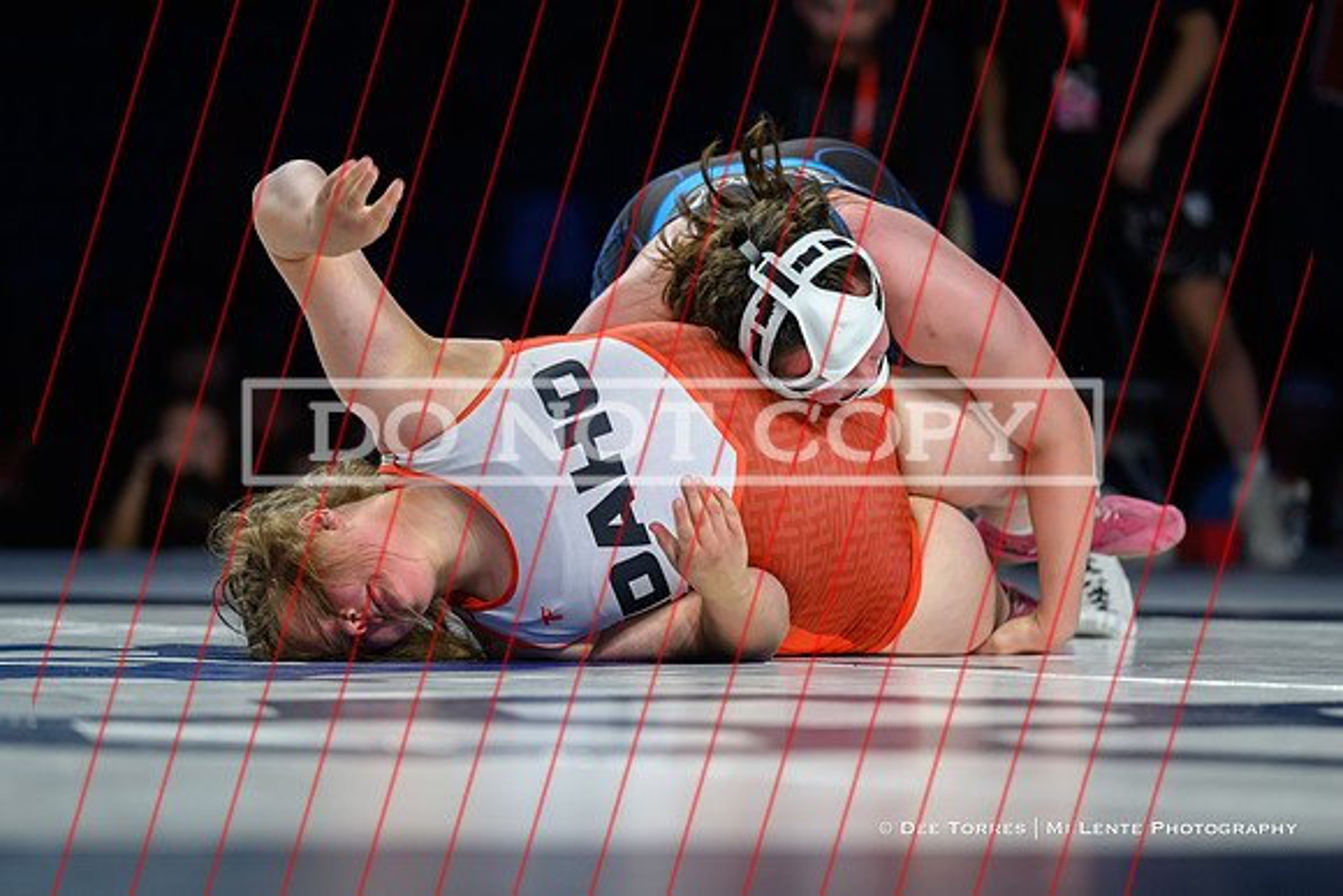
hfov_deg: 9.2
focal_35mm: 225
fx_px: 8385
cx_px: 625
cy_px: 533
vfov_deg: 6.1
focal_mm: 185
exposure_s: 1/800
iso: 1100
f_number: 2.8
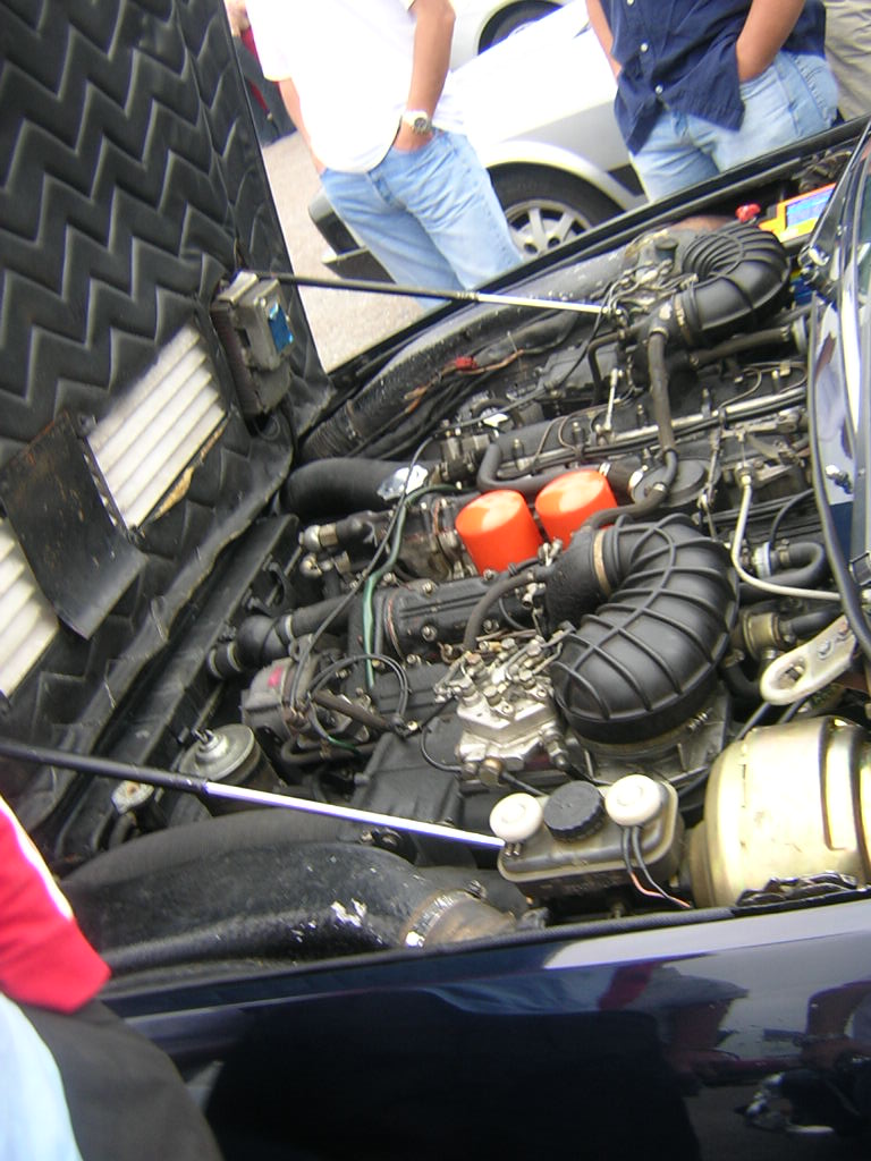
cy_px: 580
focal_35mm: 36
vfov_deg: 51.4
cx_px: 436
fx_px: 1208
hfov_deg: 39.7
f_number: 2.6
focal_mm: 4.7
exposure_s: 1/74.9
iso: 100
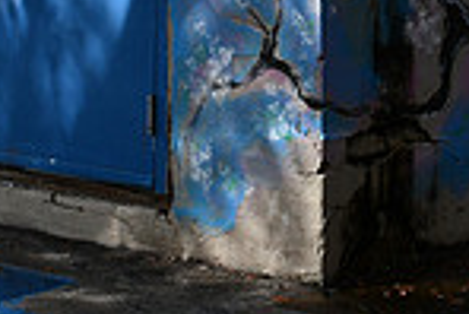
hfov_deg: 14.5
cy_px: -262
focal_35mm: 141
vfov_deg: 9.3
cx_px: 339
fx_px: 1839
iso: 125
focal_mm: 24
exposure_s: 1/250
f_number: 8
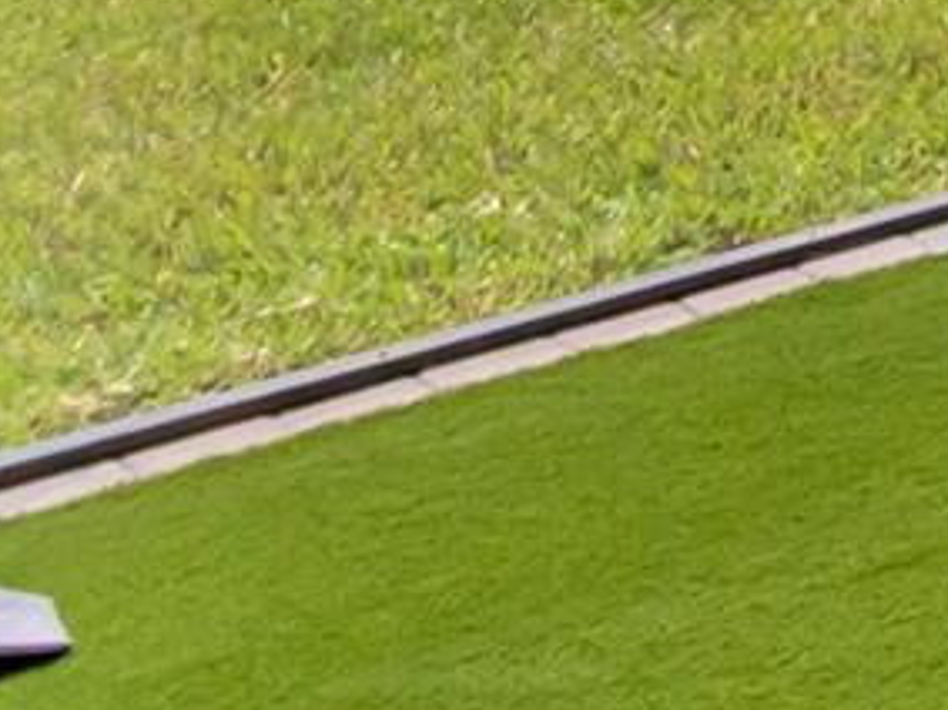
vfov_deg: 12.6
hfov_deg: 13.5
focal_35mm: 98
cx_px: 2385
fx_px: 2683
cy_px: -864
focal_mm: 12
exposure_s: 1/1600
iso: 800
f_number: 9
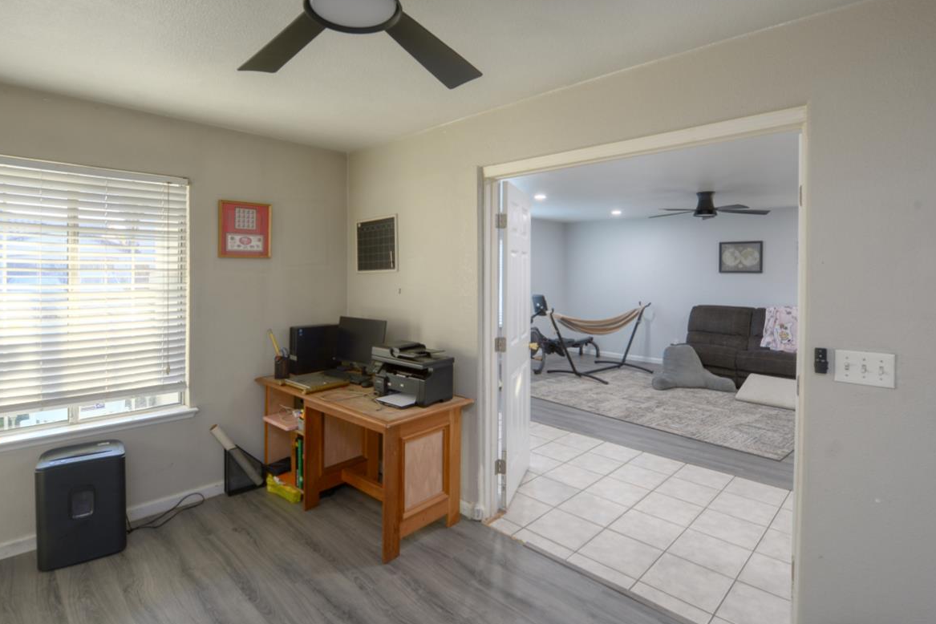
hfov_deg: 90.0
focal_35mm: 18
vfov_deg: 67.3
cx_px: 451
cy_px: 286
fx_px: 468
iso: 400
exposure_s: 1/15
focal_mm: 14
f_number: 10
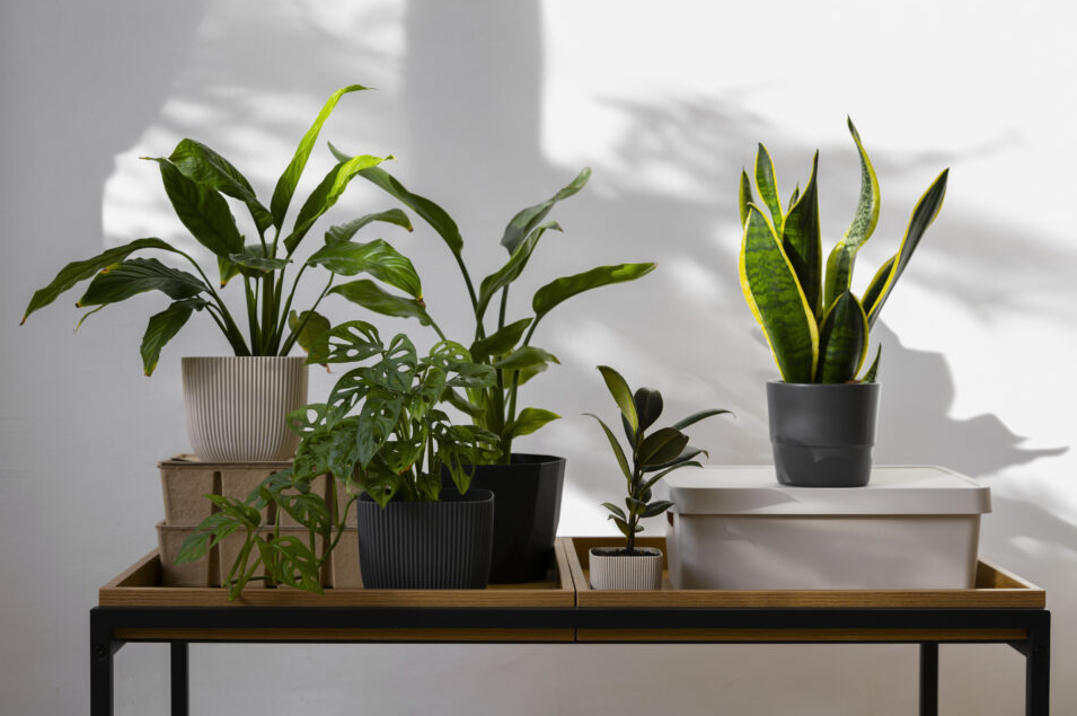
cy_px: 342
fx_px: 1764
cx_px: 551
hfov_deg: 34.0
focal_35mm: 59
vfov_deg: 23.0
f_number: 4.5
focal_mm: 55
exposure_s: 1/400
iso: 640
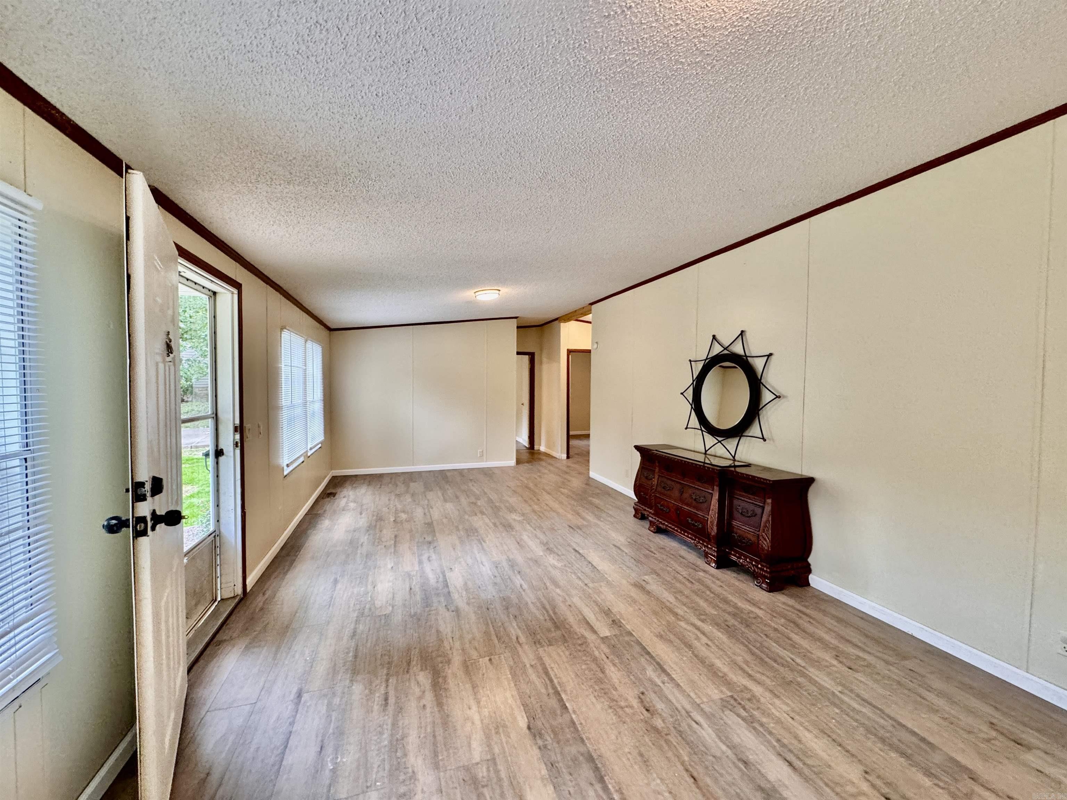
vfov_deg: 85.7
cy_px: 400
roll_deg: +2.4
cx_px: 534
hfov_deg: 102.1
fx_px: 432
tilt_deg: -1.5
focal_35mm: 14
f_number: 2.2
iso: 250
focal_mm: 2.22
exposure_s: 1/120
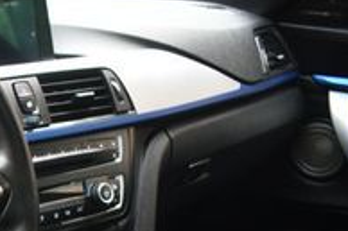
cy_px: 310
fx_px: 860
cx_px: -176
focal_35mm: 89
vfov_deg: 14.6
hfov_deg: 19.8
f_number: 3.5
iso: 800
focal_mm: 18
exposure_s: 1/125
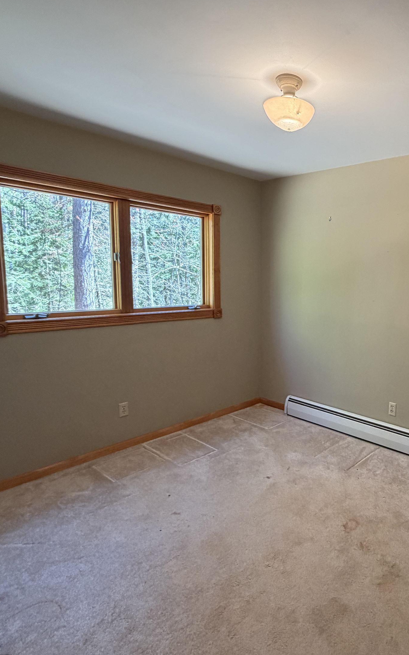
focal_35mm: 21
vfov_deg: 82.3
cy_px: 319
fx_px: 375
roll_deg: -1.3
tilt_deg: -6.6
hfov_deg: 52.0
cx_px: 350
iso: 200
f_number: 2.2
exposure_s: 1/60
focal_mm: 2.22
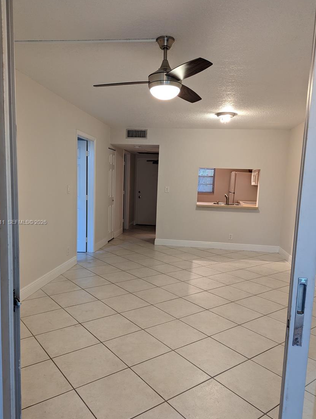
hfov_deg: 53.1
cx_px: 148
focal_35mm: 26
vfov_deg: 67.2
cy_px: 223
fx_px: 316
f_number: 1.85
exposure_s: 1/60
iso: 188
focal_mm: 6.81
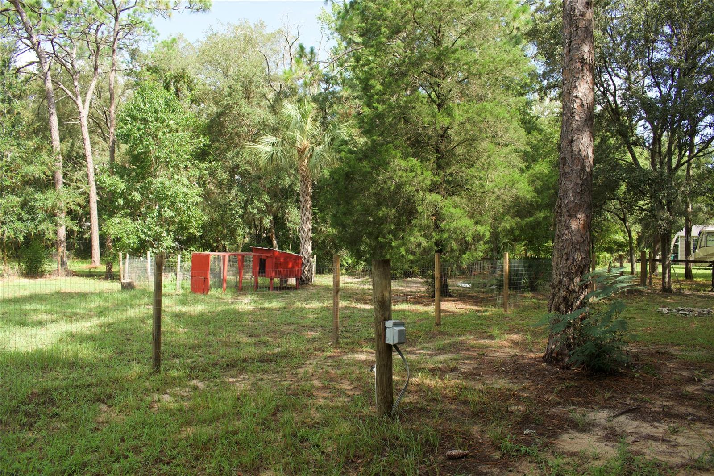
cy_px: 238
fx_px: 535
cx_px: 357
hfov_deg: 67.4
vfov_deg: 47.9
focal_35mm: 27
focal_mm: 18
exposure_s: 1/320
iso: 400
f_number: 8
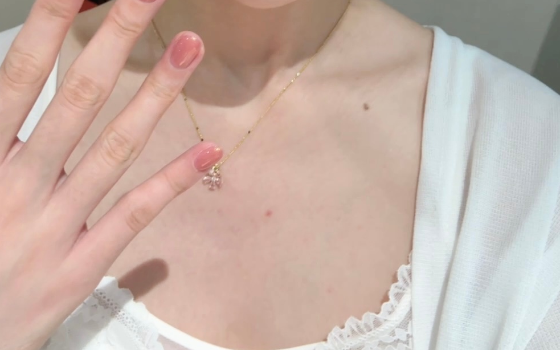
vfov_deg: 29.9
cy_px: -22
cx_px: 232
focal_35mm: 39
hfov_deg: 50.2
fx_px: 595
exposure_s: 1/50
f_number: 1.9
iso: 200
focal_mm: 2.69
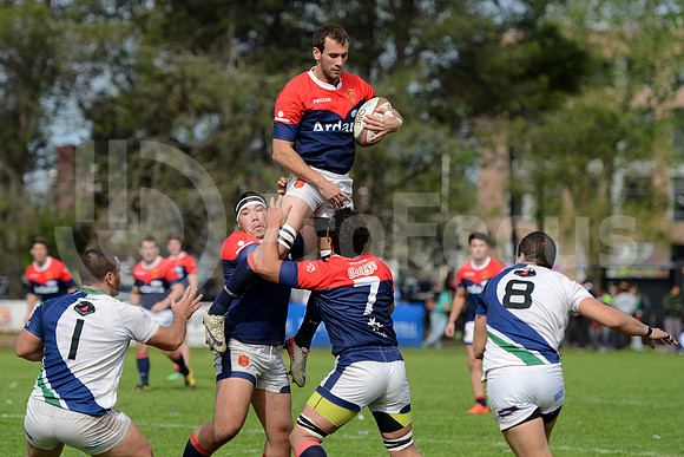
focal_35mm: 220
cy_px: 228
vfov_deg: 6.2
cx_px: 342
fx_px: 4181
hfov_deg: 9.4
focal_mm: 220
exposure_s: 1/1600
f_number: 4
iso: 400
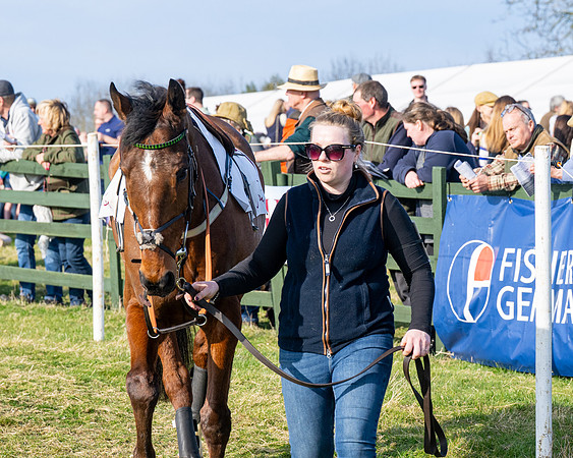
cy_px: 176
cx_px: 299
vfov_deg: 9.6
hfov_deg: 12.1
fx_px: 2713
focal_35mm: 160
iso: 200
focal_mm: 76
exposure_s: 1/1250
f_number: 4.5
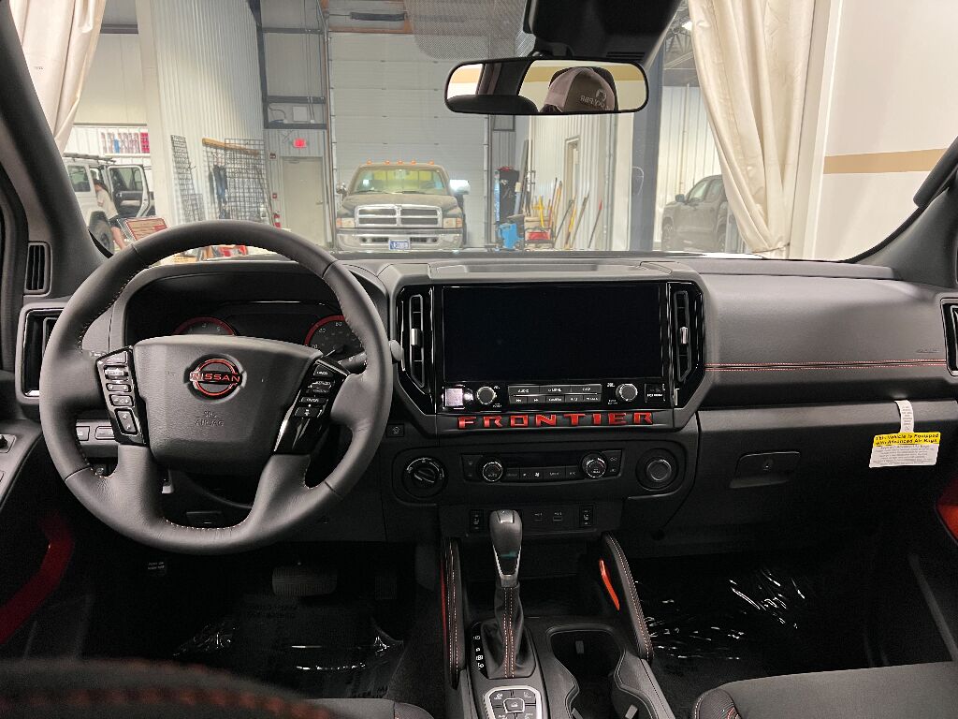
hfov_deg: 67.3
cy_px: 360
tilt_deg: -15.0
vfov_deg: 53.1
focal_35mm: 26
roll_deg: +0.3
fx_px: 720
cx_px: 479
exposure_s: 1/60
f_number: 1.5
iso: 400
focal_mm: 5.7
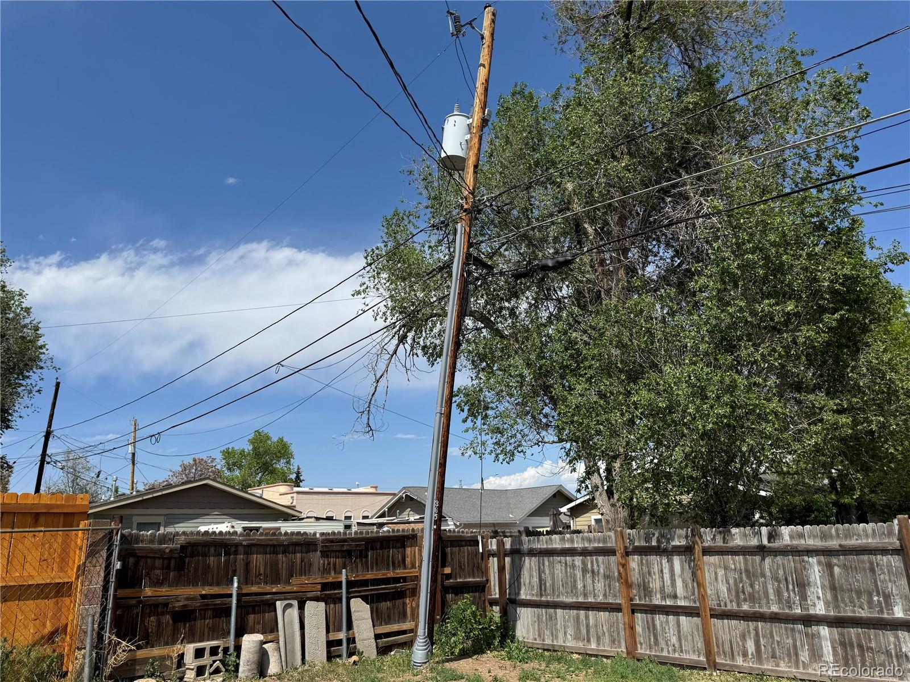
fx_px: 631
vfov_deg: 56.8
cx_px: 455
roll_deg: +2.0
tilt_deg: +17.6
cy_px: 341
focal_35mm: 24
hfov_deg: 71.6
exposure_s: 1/5814
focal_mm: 6.76
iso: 80
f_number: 1.78
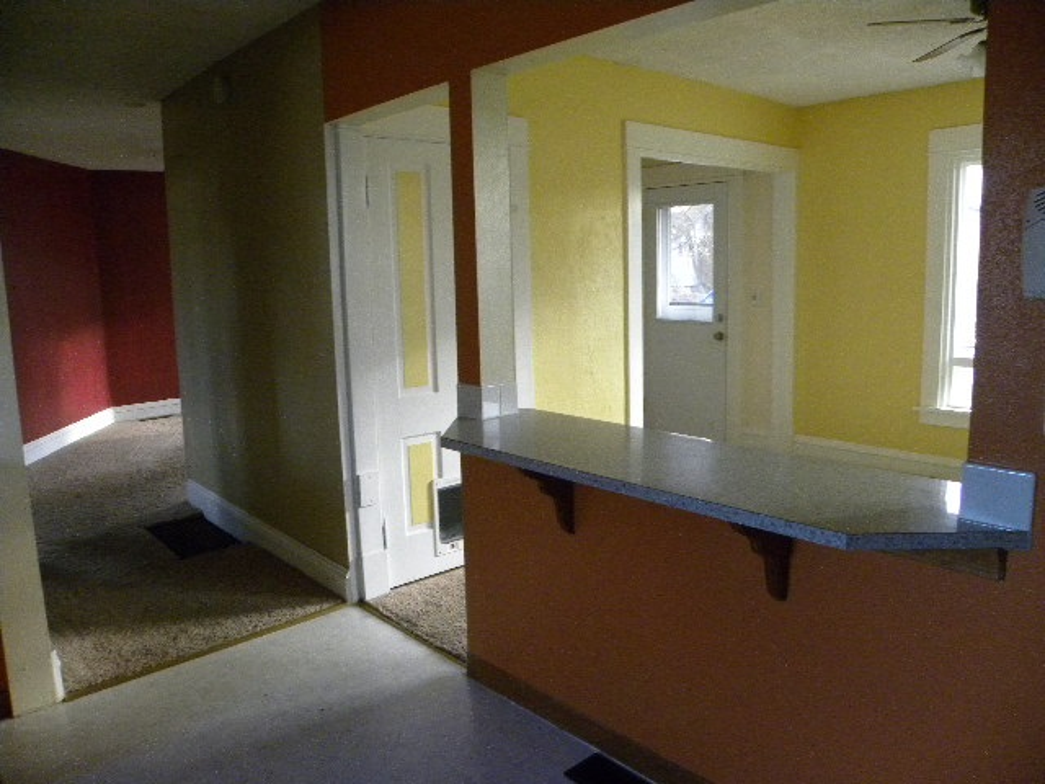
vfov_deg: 53.1
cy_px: 392
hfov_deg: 67.3
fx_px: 785
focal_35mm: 26
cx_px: 522
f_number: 2.8
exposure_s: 1/56.6
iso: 400
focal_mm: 4.6
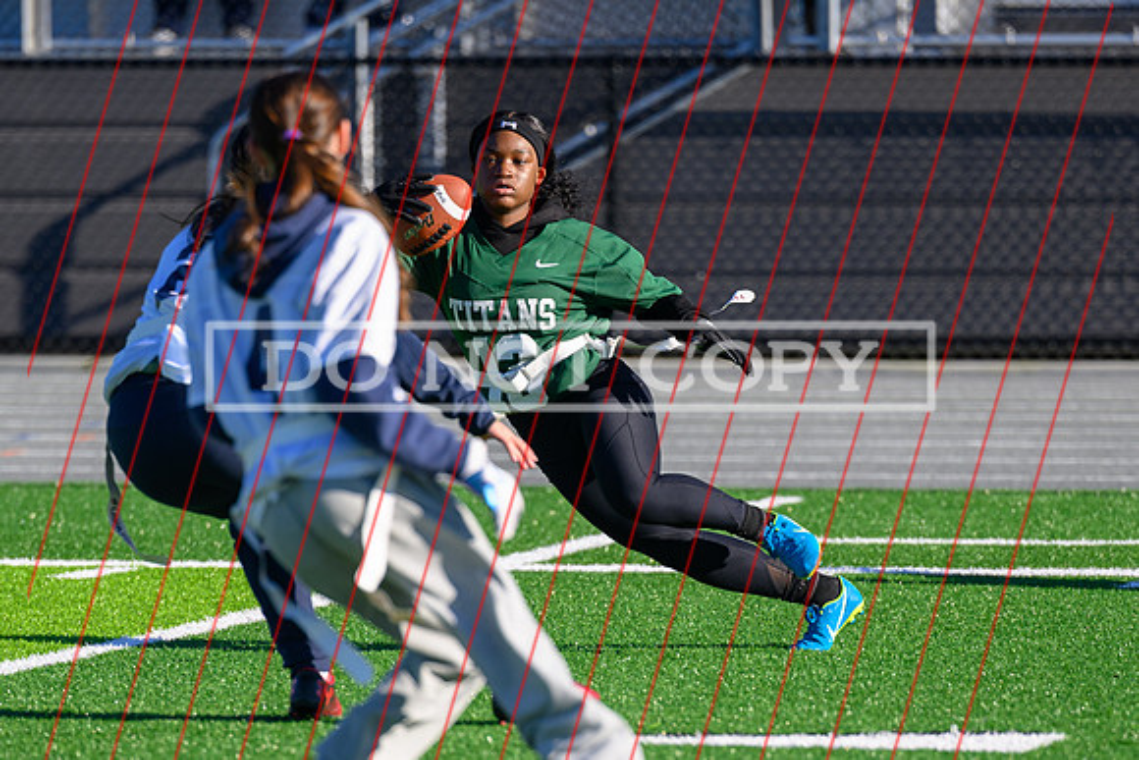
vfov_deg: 3.5
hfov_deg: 5.2
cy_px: 646
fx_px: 12547
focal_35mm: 396
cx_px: 571
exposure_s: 1/1250
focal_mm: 200
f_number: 2.8
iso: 125
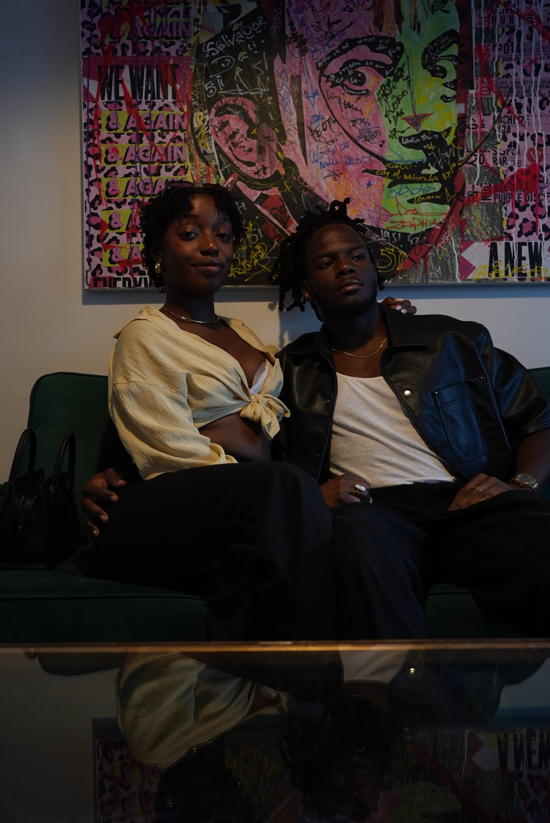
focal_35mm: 35
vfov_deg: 54.4
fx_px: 801
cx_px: 275
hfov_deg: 37.9
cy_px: 412
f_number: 4
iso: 800
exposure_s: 1/50
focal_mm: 35
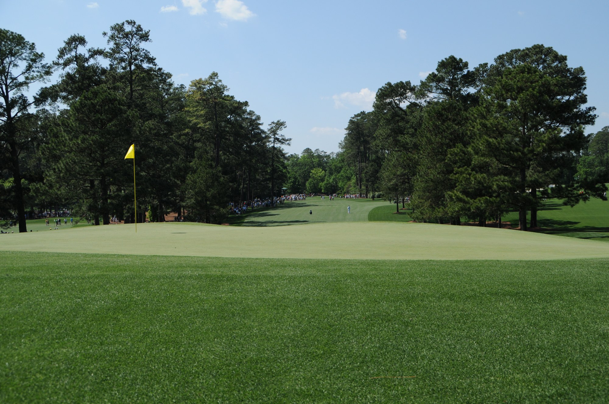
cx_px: 304
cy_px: 202
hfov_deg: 46.5
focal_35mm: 42
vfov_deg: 31.8
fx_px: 710
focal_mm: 28
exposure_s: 1/1600
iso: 250
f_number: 6.3
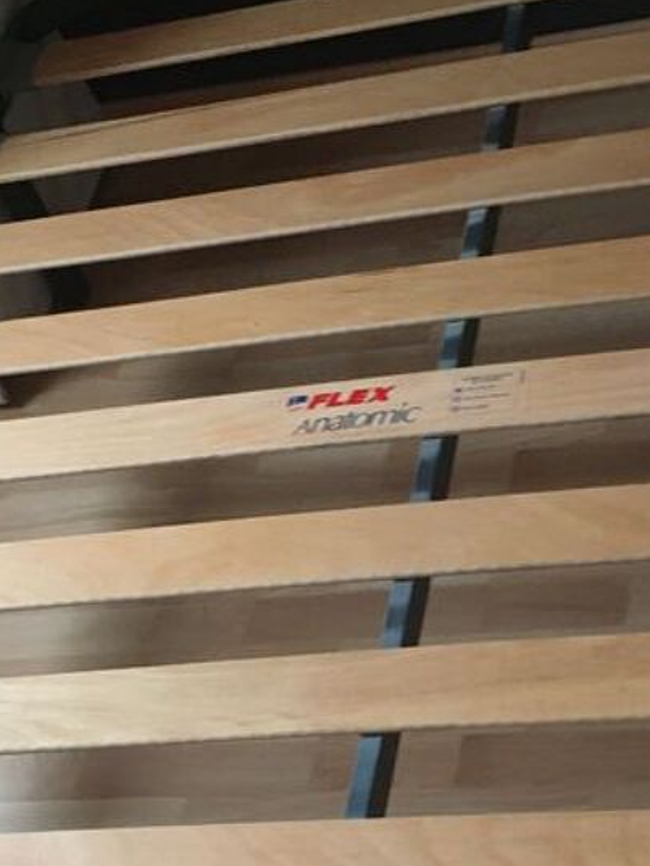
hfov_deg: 20.4
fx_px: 1802
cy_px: 602
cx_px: 442
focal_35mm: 72
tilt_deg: -47.7
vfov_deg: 26.8
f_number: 2.2
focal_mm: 4.15
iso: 200
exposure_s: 1/25
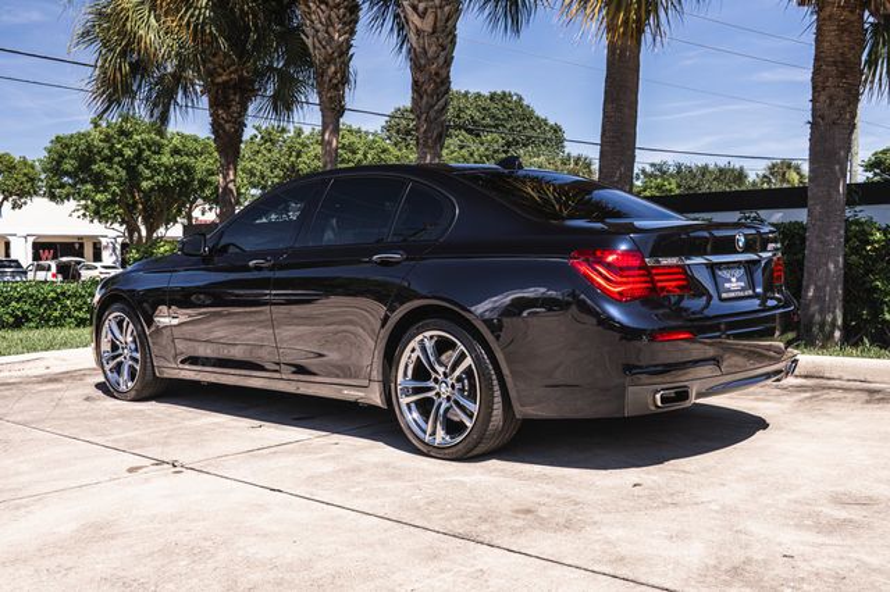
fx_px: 972
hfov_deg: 49.2
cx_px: 471
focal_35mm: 39
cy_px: 296
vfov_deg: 33.9
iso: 160
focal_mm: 31
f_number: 8
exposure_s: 1/80
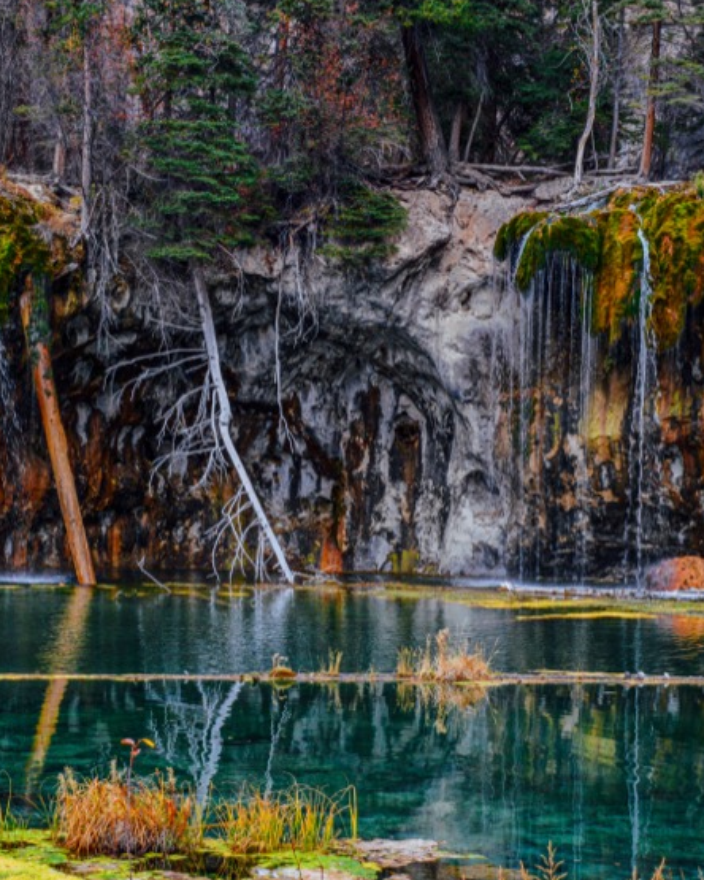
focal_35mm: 73
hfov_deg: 21.0
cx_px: 295
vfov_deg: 26.1
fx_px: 1901
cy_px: 453
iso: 800
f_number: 22
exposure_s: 1/80
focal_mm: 48
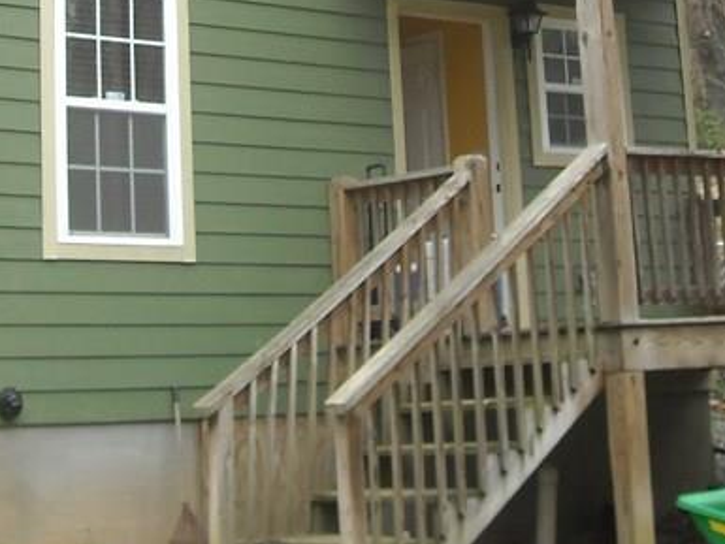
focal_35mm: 93
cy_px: -132
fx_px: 1948
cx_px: 196
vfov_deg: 15.3
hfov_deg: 20.9
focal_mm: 5.7
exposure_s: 1/201
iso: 183
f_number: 2.8
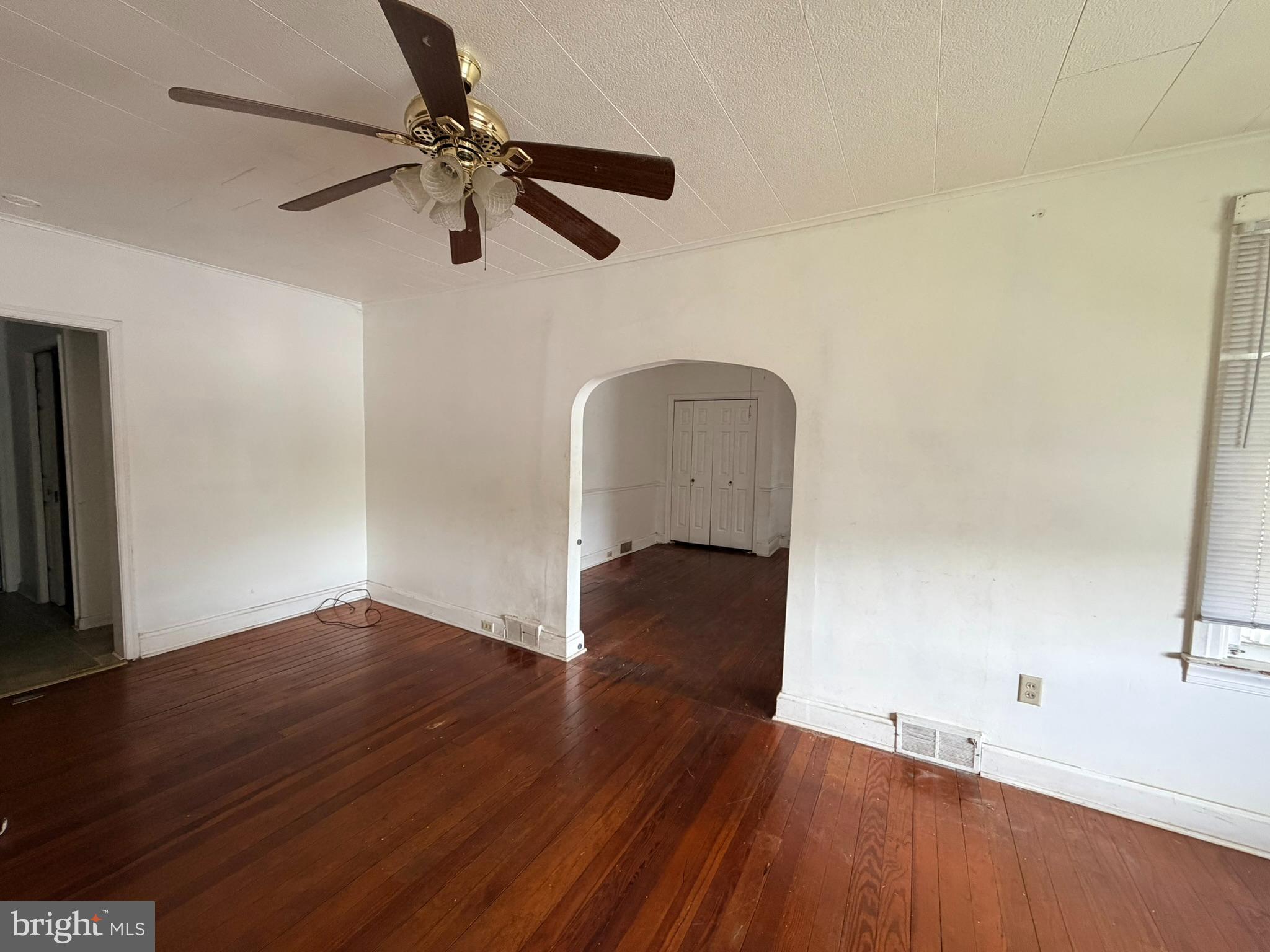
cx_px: 635
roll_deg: -1.7
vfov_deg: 85.7
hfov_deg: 102.1
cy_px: 476
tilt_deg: -2.9
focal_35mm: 14
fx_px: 514
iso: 320
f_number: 2.2
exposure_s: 1/110
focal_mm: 2.22
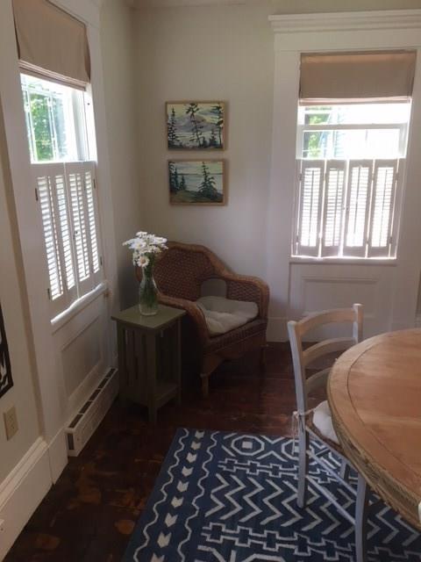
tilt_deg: -14.9
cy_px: 281
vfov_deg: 61.7
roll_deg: +0.5
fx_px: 470
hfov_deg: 48.2
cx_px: 210
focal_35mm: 29
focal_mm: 4.15
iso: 25
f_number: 2.2
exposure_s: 1/30
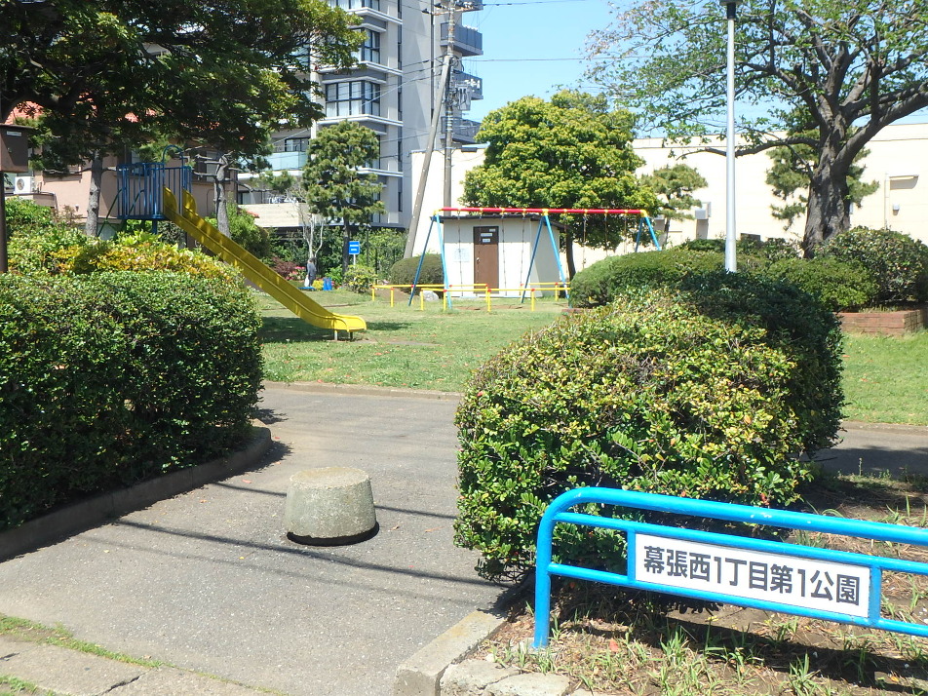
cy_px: 348
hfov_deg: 47.9
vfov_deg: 36.8
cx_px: 464
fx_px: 1046
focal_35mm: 39
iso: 125
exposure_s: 1/320
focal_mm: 6.9
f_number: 5.1
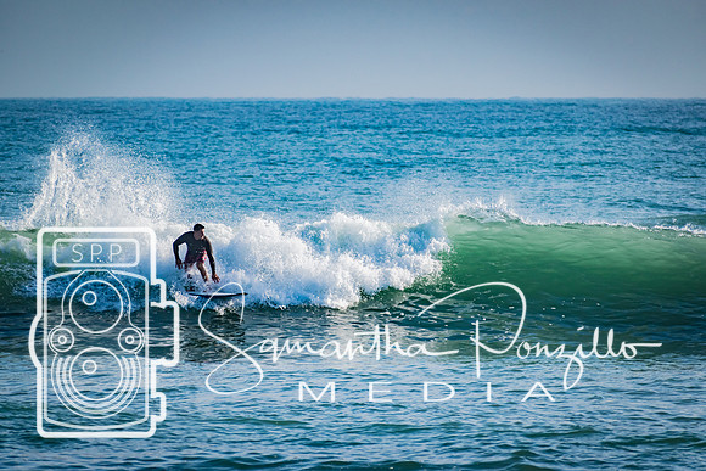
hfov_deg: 4.4
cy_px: 236
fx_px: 9117
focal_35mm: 465
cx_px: 353
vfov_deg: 3.0
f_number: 6.3
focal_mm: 300
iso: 360
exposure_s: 1/2000
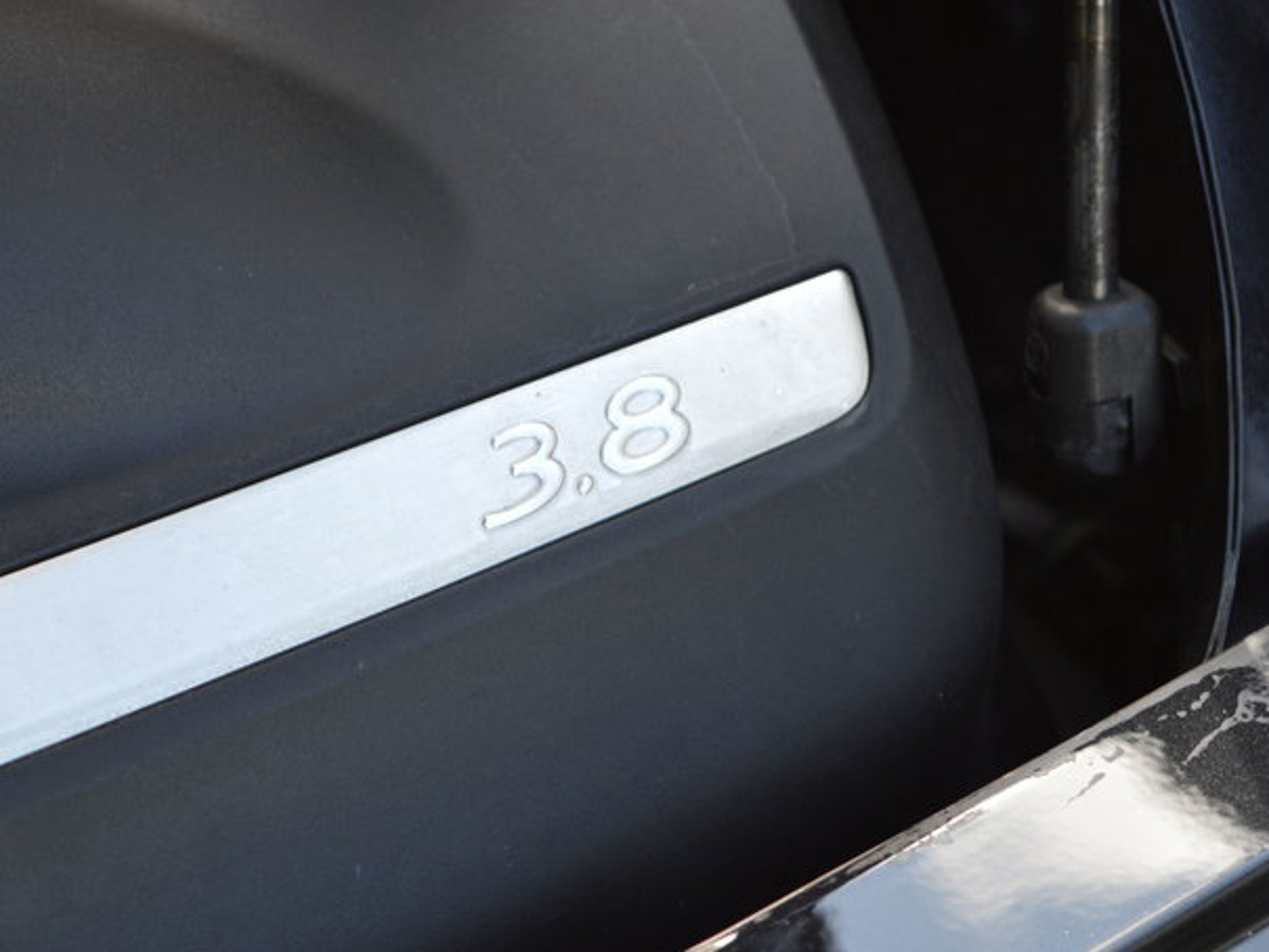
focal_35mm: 101
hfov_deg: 19.5
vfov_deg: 14.7
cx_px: 520
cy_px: 460
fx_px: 3689
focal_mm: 55
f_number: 5.6
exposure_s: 1/125
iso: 400
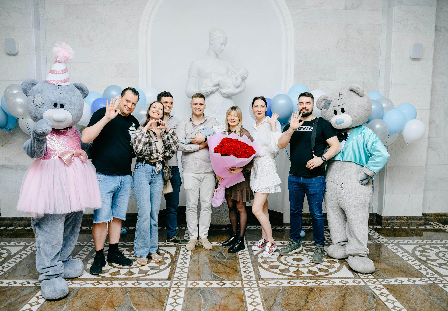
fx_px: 391
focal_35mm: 31
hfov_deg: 59.6
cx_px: 224
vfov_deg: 43.3
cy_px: 168
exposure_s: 1/160
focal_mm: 28
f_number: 4
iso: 320
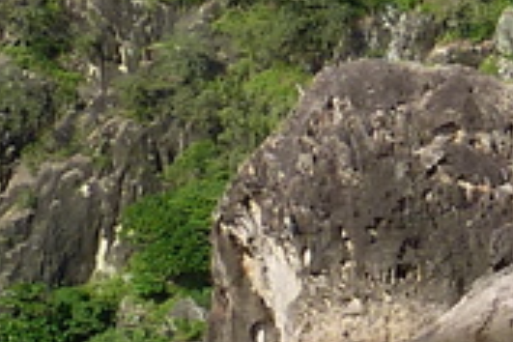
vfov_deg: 7.8
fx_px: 2508
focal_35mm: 176
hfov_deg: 10.7
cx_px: 1026
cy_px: 203
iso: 80
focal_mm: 4.1
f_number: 4
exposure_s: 1/400
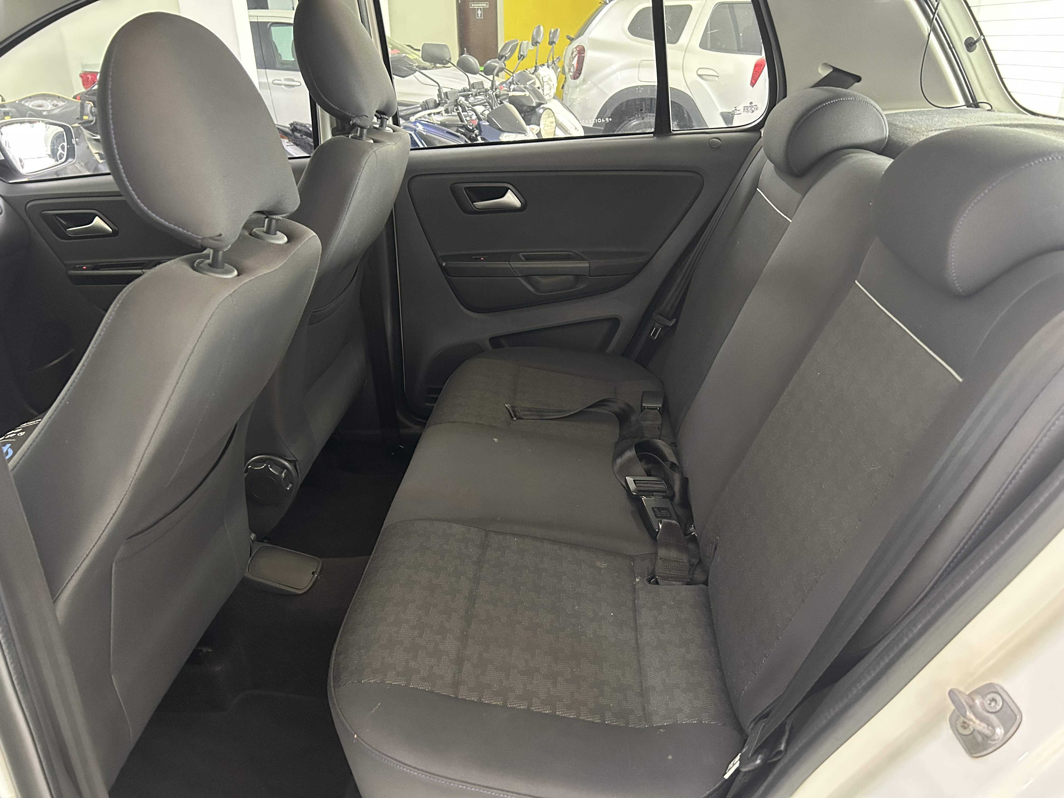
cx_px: 532
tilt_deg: -24.8
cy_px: 399
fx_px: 799
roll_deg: +0.5
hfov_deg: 67.3
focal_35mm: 26
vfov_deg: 53.1
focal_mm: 5.7
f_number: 1.5
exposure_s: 1/30
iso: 500
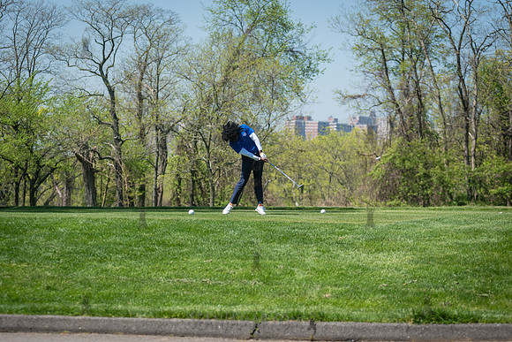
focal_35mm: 112
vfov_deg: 12.2
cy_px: 171
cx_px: 256
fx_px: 1593
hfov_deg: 18.3
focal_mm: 112
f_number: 3.5
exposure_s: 1/1000
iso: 100
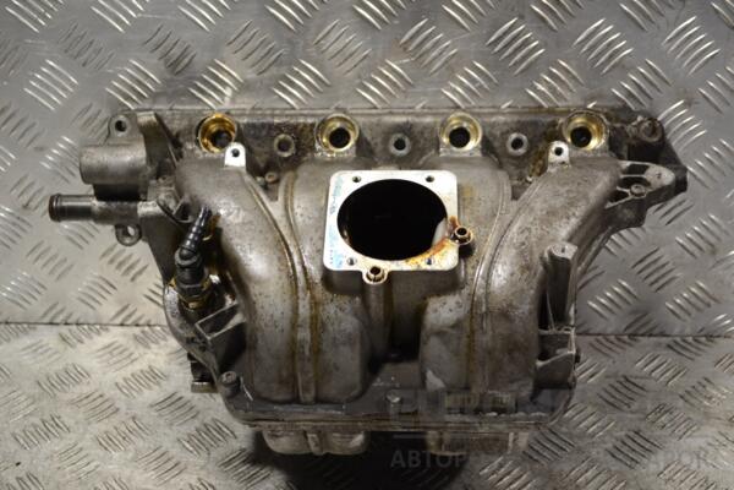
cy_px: 245
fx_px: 1070
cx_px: 367
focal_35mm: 52
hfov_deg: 37.9
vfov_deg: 25.8
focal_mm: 35
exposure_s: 1/30
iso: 180
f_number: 5
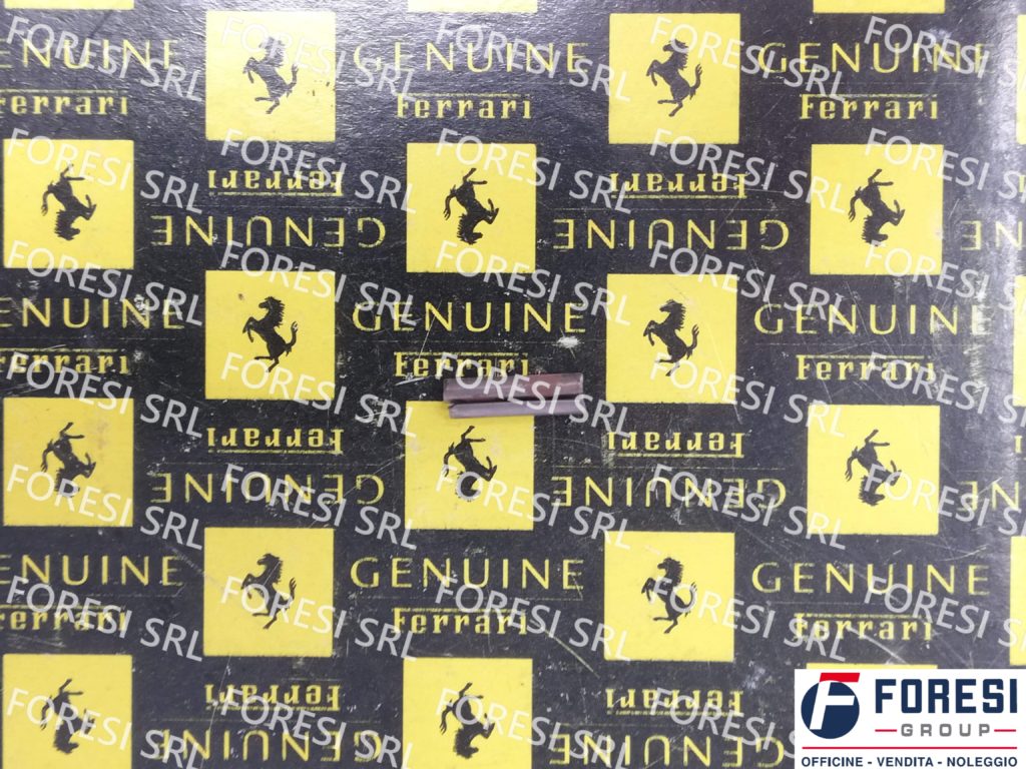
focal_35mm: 48
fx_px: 1423
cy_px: 384
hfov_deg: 39.7
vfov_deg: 30.3
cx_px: 513
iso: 125
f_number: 2.2
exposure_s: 1/60
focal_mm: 3.81
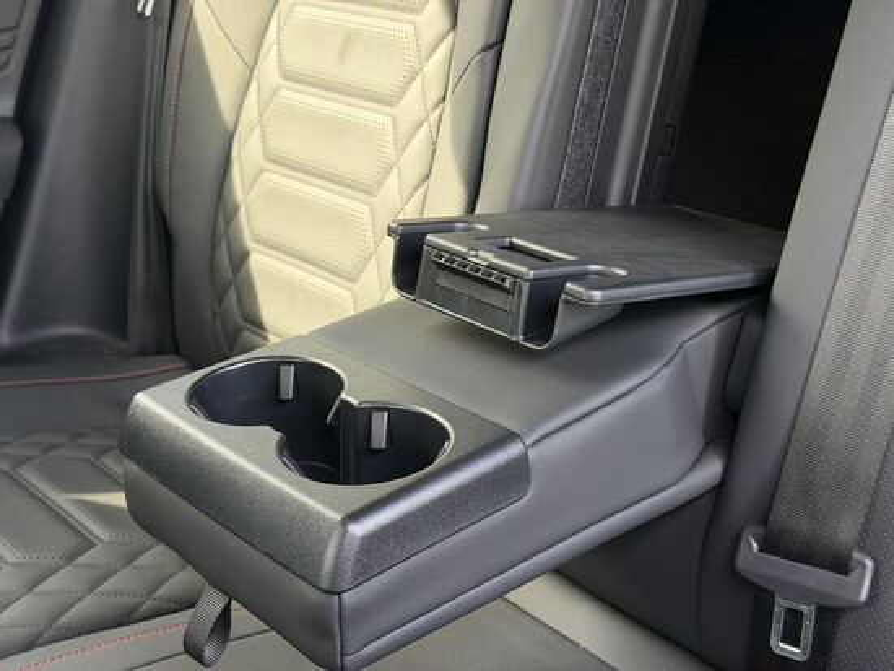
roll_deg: +7.4
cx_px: 447
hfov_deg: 39.6
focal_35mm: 48
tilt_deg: -24.2
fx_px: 1240
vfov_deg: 30.3
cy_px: 336
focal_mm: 6.76
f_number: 1.78
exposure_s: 1/60
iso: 100
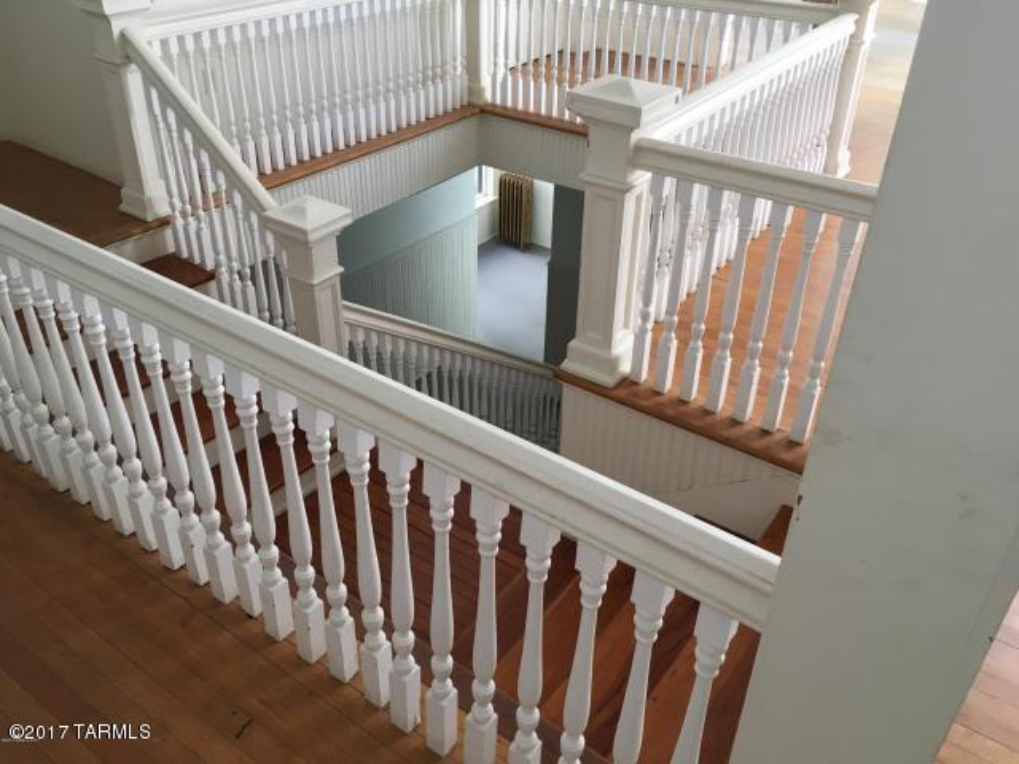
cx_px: 510
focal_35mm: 29
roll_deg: +0.3
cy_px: 382
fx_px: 854
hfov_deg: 61.7
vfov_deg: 48.2
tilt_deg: -32.3
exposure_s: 1/30
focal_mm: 4.15
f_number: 2.2
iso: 64
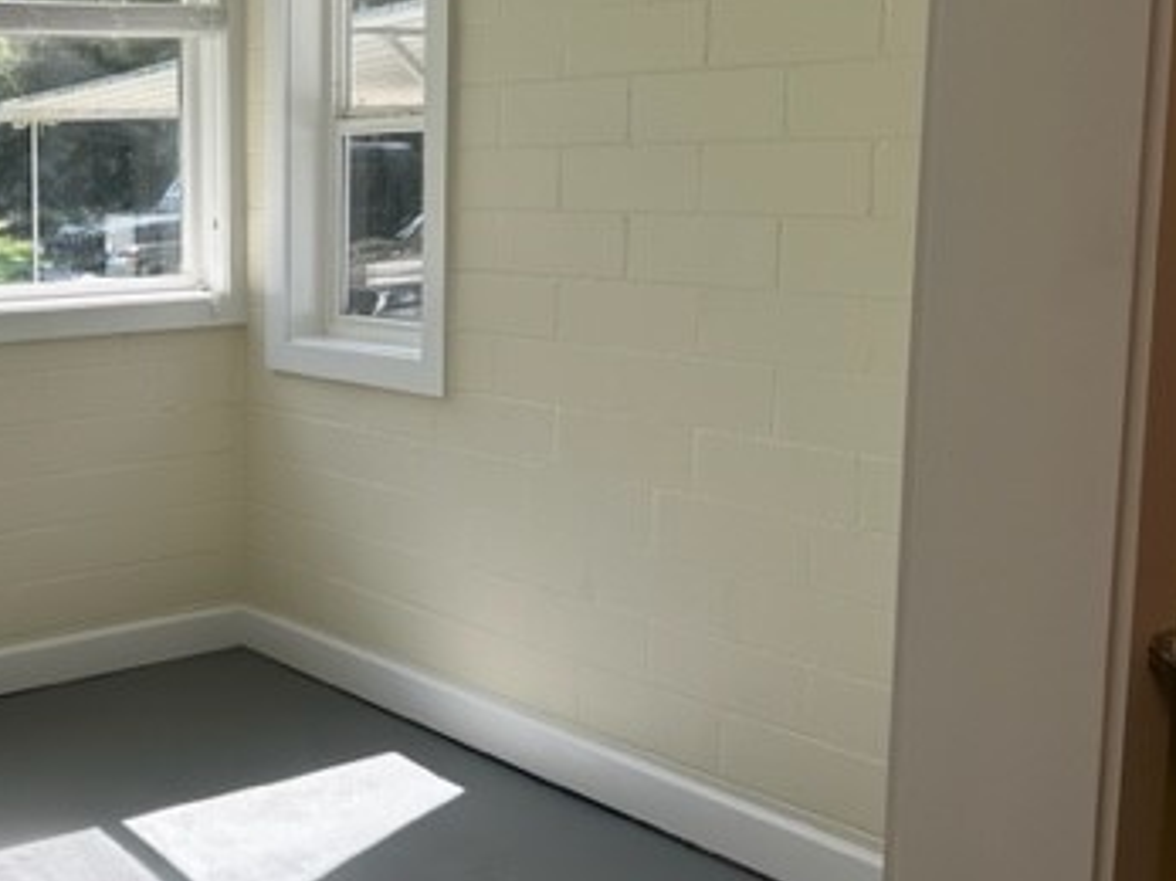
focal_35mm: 48
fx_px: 1630
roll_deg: +1.0
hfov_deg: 37.3
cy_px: 396
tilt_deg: -8.6
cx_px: 139
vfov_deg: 30.2
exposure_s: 1/880
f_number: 1.5
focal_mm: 5.7
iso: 50
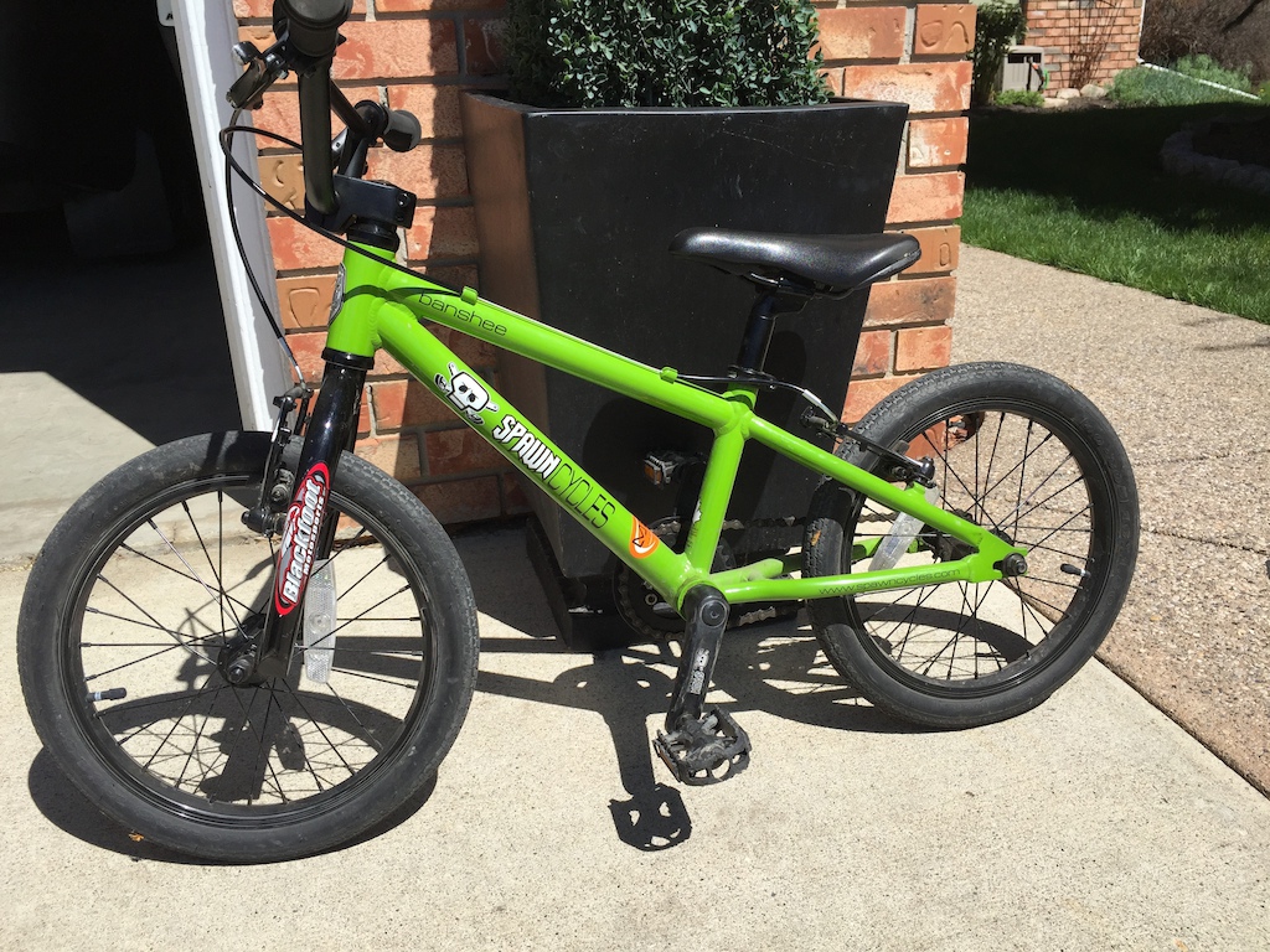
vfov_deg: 48.2
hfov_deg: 61.7
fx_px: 1064
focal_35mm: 29
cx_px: 635
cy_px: 476
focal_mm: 4.15
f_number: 2.2
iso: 32
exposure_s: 1/2475
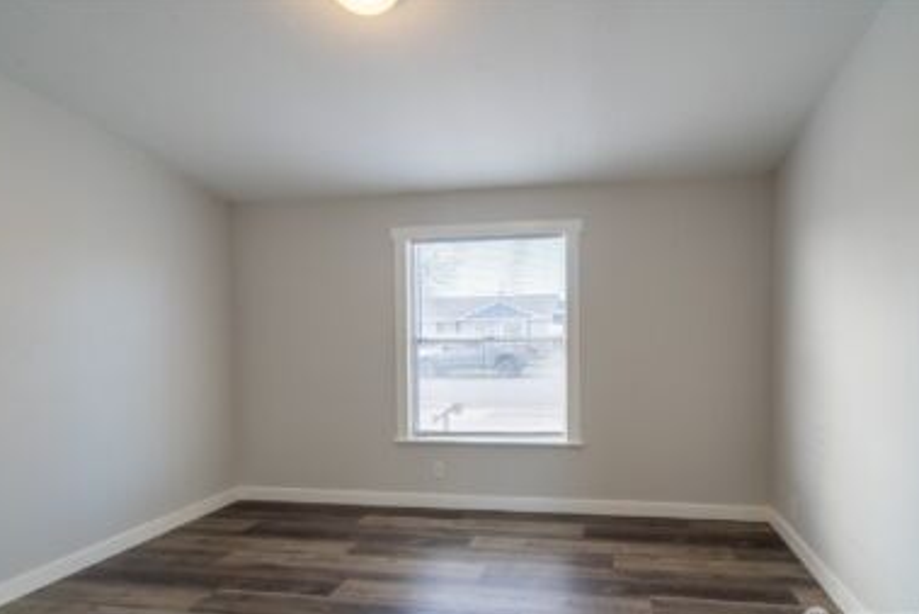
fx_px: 485
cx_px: 456
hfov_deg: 86.9
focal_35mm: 19
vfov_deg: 64.6
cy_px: 319
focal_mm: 18
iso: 125
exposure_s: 1/30
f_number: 8
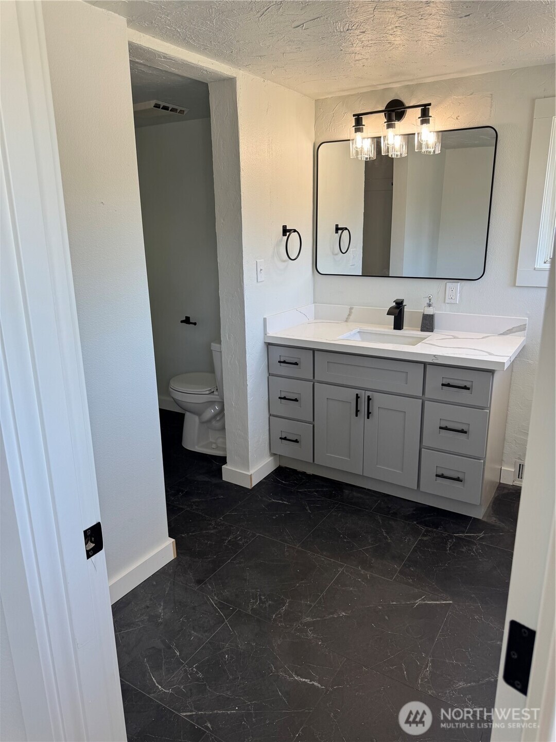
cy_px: 371
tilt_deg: -15.8
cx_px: 278
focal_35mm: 24
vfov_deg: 71.6
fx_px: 514
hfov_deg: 56.8
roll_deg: +1.1
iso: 64
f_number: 1.78
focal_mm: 6.76
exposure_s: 1/121
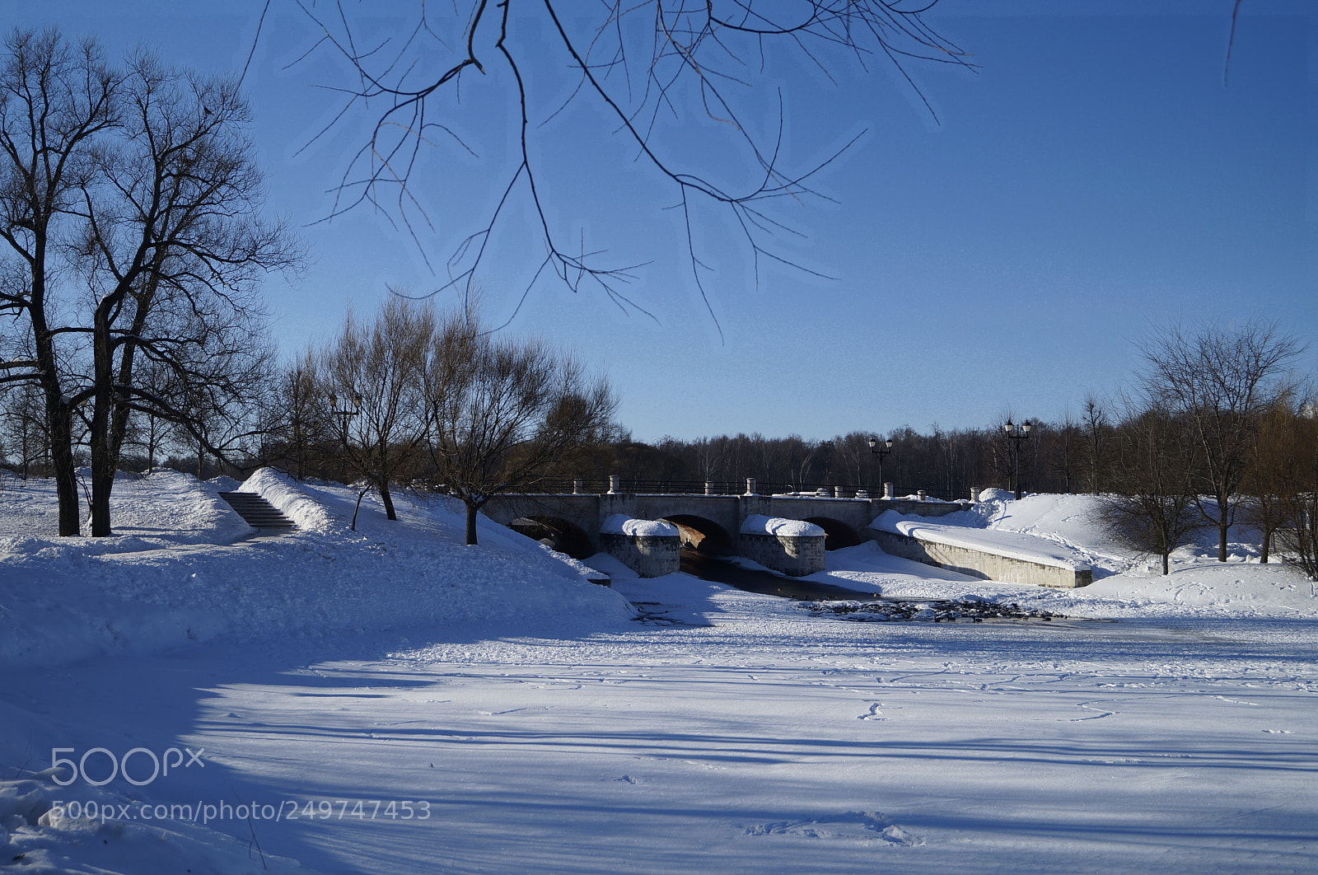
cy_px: 438
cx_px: 659
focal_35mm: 39
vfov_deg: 34.1
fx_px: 1426
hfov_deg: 49.6
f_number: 4.5
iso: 100
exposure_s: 1/2000
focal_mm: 26
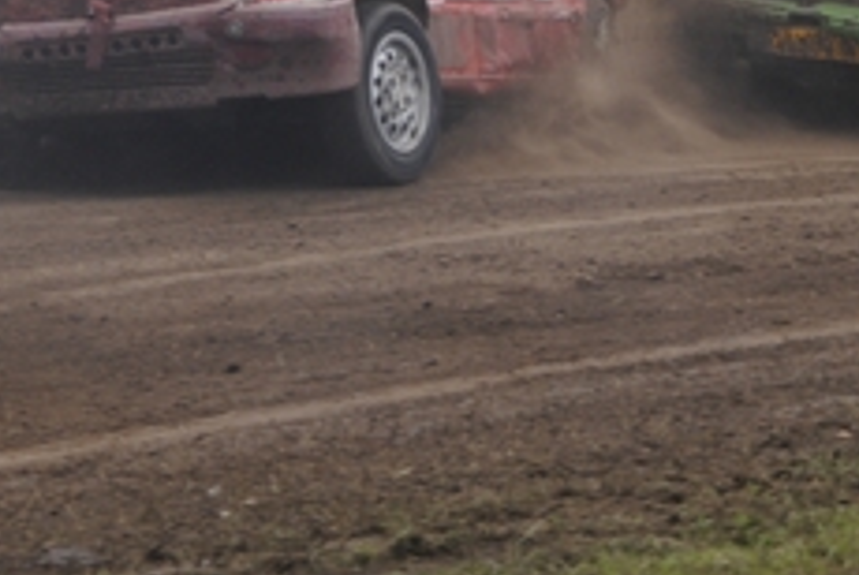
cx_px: 706
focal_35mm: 301
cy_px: -179
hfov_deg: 6.8
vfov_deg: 4.6
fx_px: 7191
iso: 250
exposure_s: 1/500
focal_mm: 72
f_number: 5.3
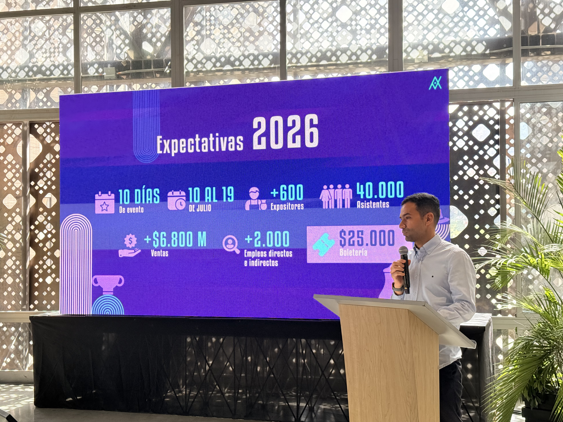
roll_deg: +1.0
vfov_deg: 29.7
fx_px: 797
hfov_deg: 38.9
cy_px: 214
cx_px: 281
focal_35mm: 49
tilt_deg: +2.2
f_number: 1.78
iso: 100
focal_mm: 6.76
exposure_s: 1/240
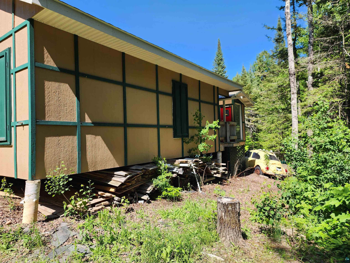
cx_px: 175
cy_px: 132
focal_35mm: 23
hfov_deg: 73.9
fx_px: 233
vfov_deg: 58.9
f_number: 1.8
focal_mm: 6.4
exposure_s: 1/401
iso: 12
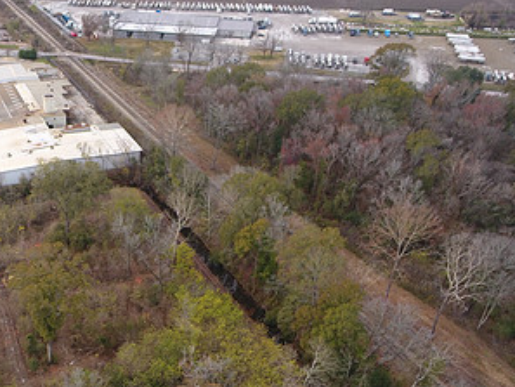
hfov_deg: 45.0
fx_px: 580
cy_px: 305
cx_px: 88
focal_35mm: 39
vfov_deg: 35.7
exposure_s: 1/284
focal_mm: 3.61
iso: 100
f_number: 2.8
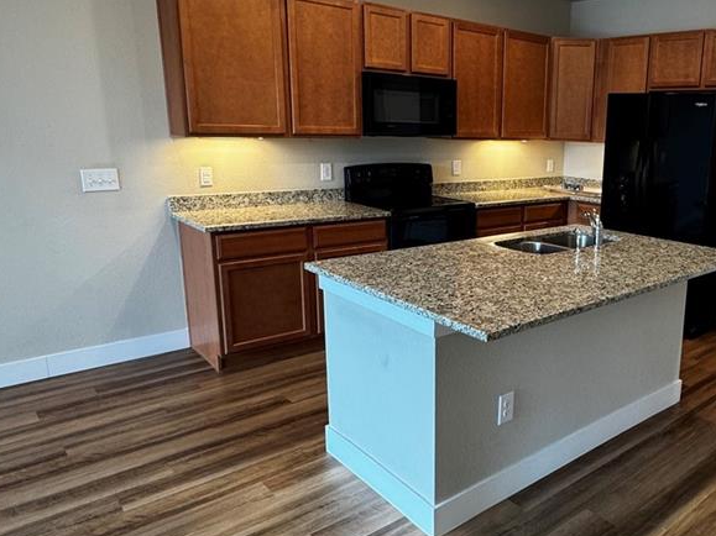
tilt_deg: -10.1
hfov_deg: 58.9
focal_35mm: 29
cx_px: 523
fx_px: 600
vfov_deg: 48.2
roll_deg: +0.8
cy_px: 266
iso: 160
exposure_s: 1/60
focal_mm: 2.22
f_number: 2.2
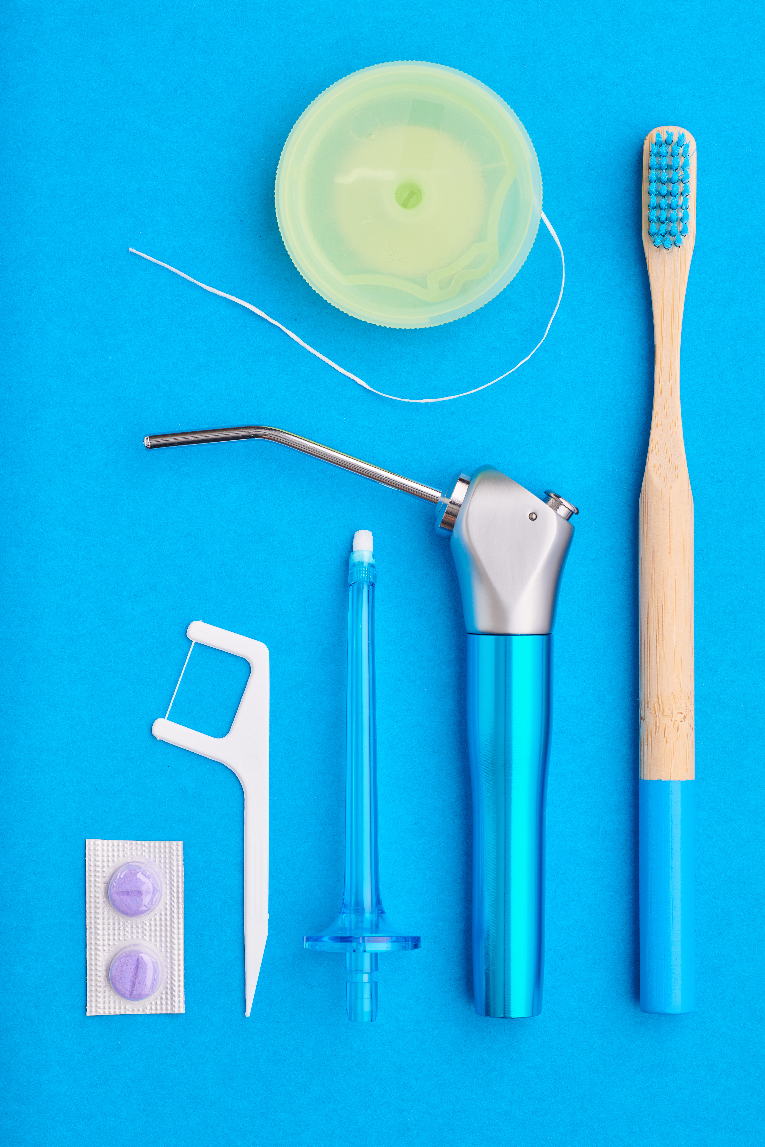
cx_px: 382
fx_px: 2709
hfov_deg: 16.1
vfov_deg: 23.9
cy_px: 574
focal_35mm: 85
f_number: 15
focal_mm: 85
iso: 64
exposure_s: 1/200
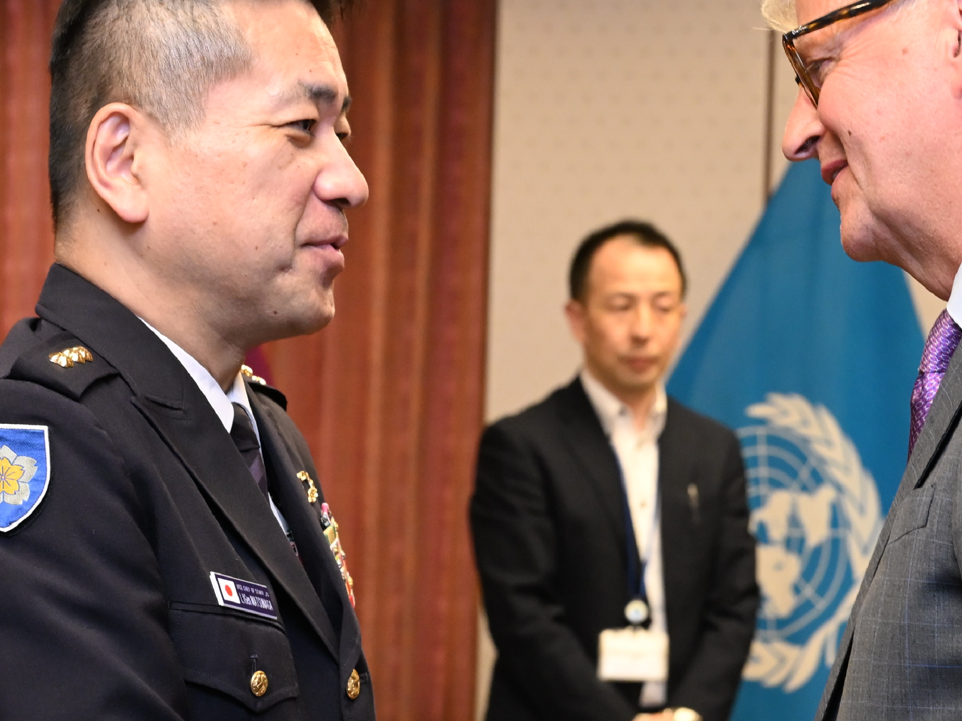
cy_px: 513
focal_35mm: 124
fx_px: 3446
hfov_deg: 15.9
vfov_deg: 11.9
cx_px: 551
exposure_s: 1/200
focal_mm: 57
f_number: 5.6
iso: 2500
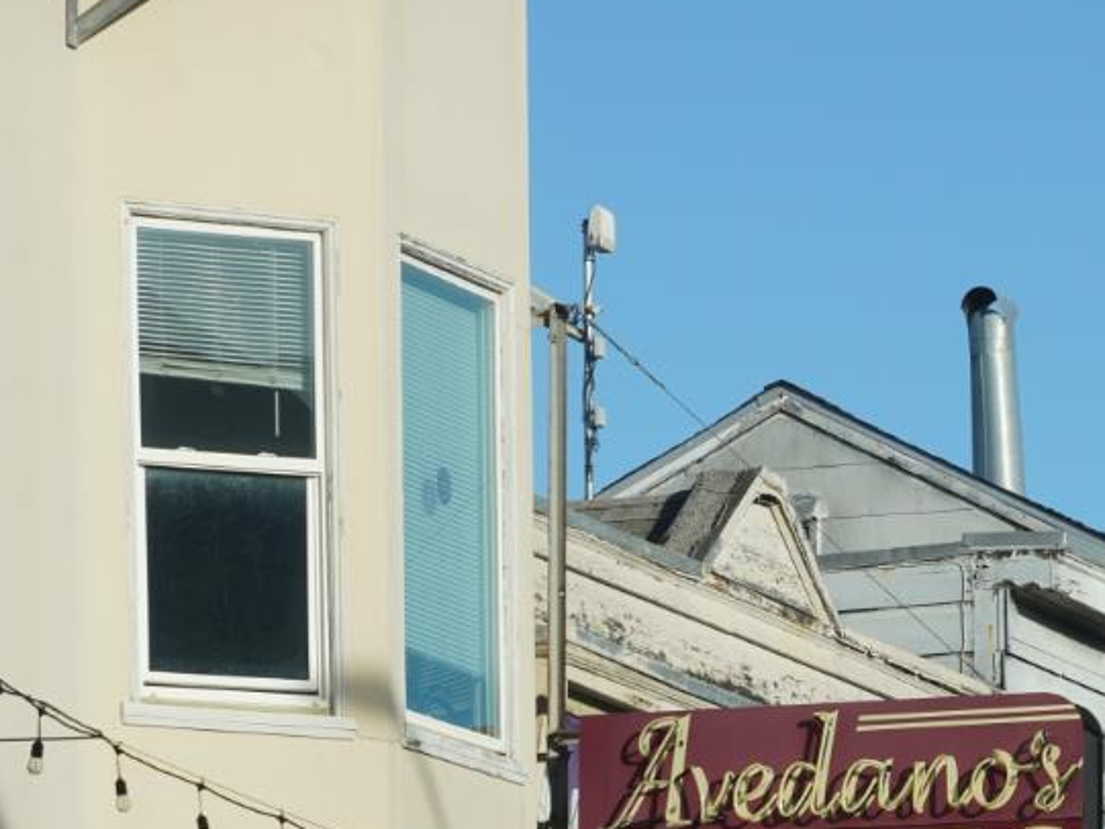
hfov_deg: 6.7
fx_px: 9451
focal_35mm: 296
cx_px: 825
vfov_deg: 5.0
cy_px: 892
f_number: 10
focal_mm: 111
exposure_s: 1/400
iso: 250
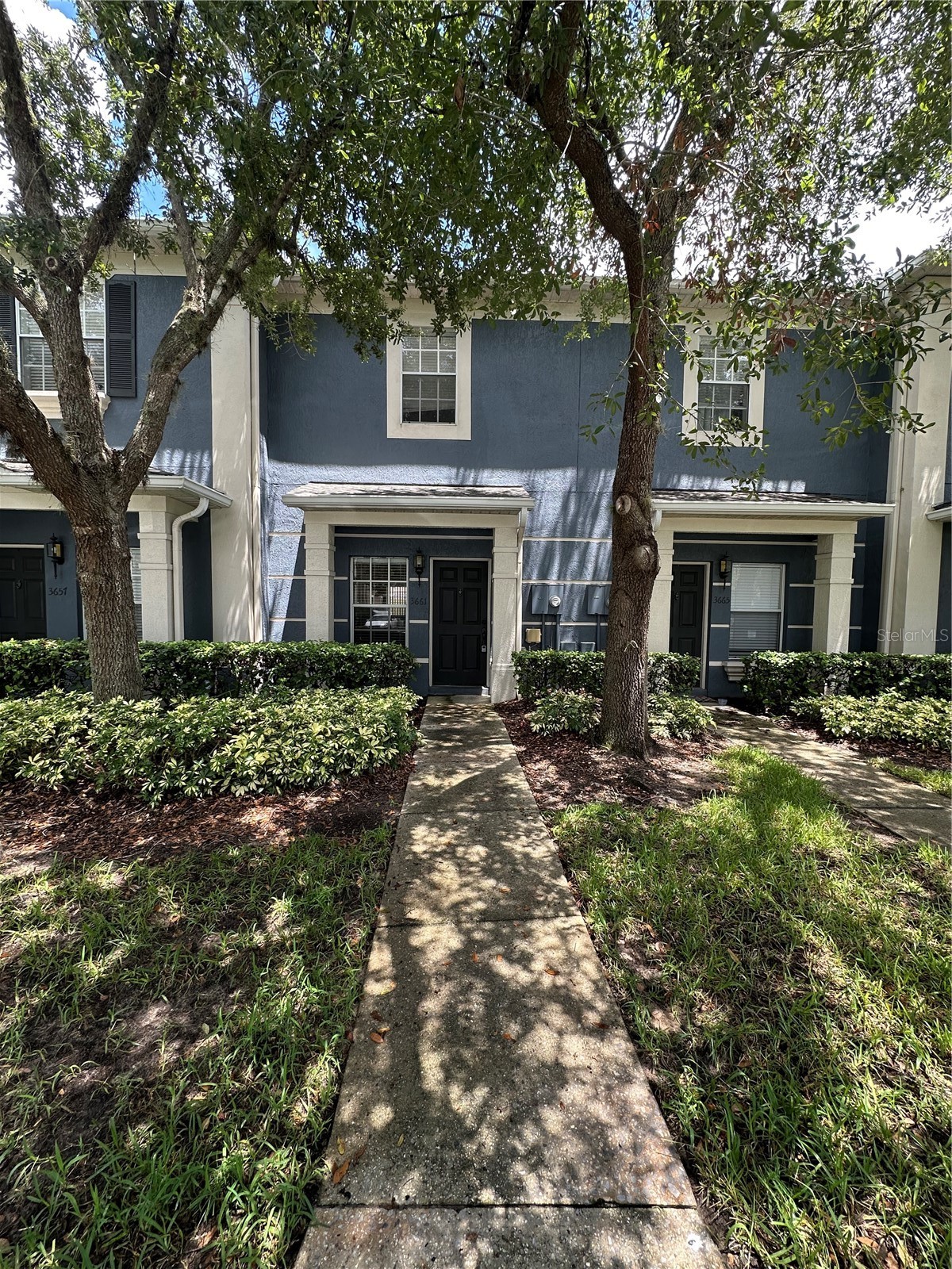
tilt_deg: -2.2
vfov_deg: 102.1
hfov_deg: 85.7
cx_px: 476
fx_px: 513
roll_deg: -1.2
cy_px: 634
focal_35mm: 14
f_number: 2.2
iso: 40
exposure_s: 1/163
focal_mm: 2.22
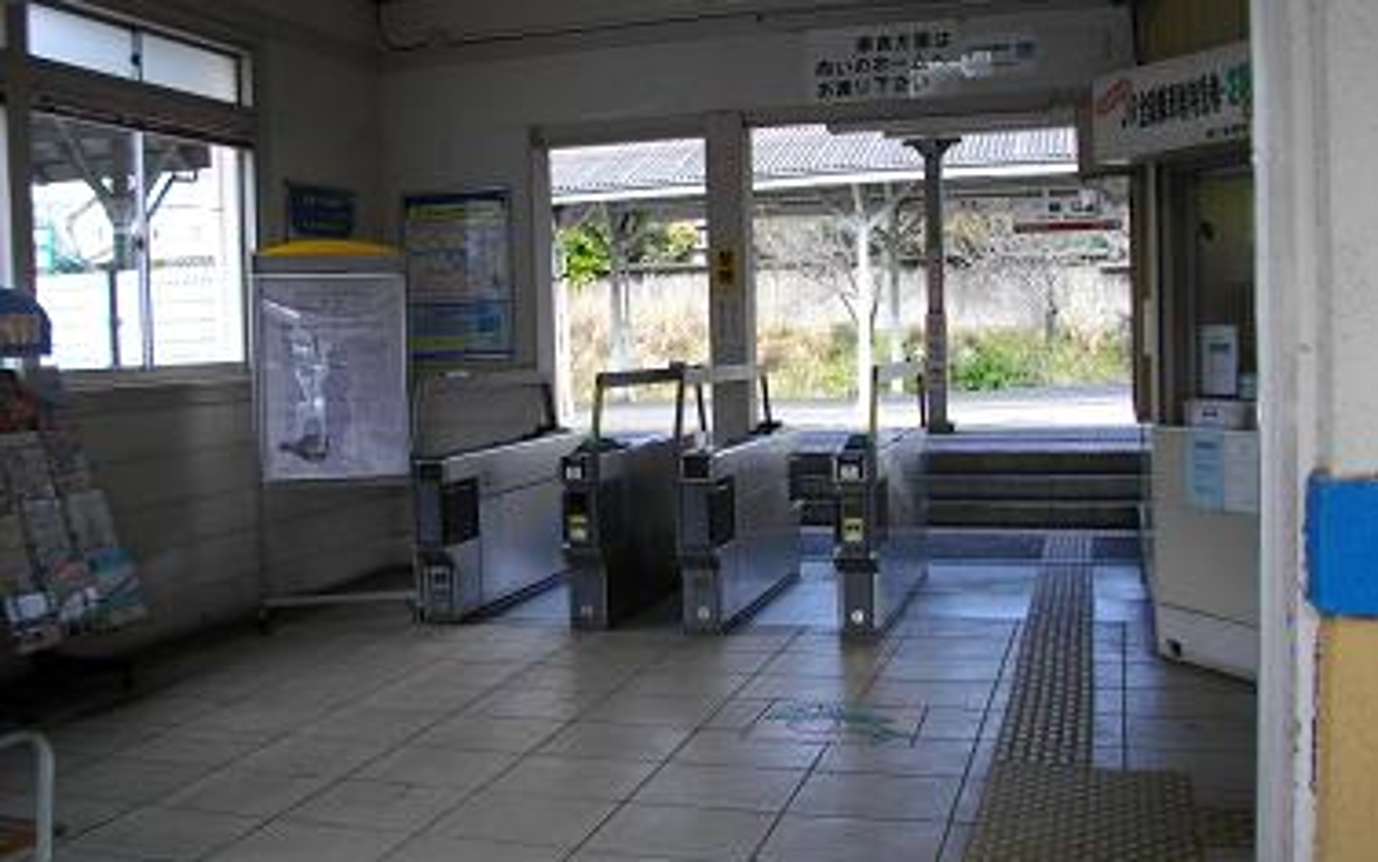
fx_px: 1315
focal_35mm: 35
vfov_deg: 36.3
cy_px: 380
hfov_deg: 55.3
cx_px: 707
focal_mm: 5.7
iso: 100
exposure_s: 1/160
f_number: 2.9
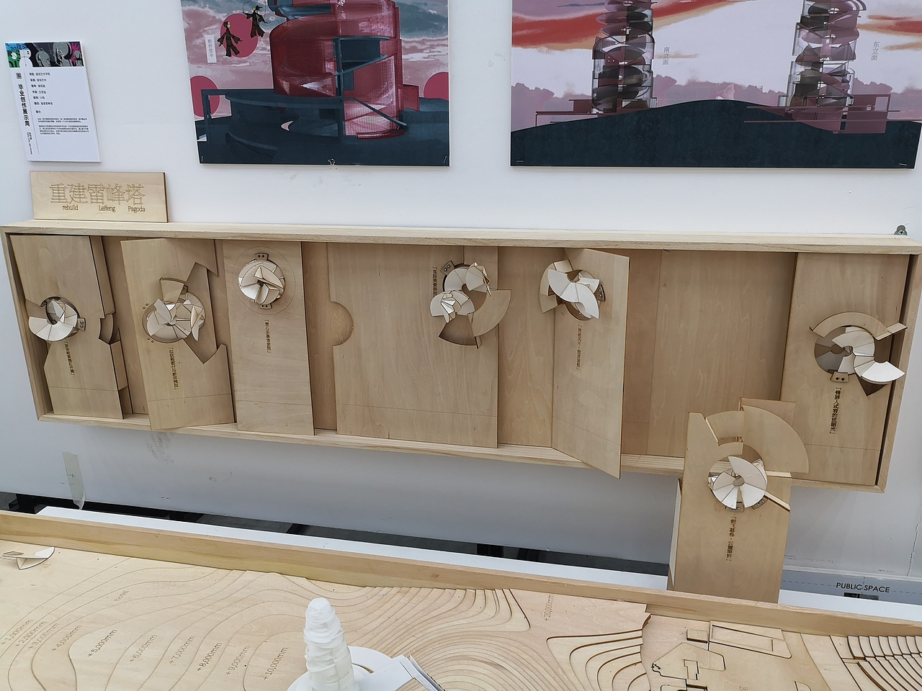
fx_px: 719
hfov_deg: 65.3
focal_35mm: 27
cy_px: 346
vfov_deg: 51.4
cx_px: 461
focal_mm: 3.95
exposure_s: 1/50
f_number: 1.8
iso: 125
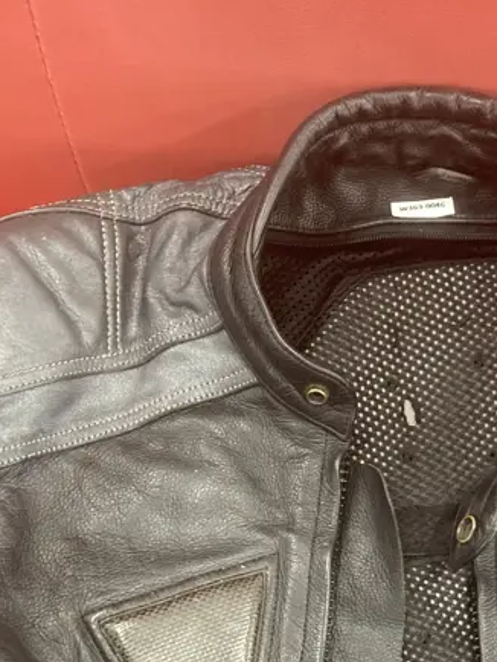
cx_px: 413
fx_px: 1262
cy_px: 610
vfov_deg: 28.1
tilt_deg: -74.8
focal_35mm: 66
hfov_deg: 21.9
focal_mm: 3.99
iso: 320
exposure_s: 1/50
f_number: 1.8
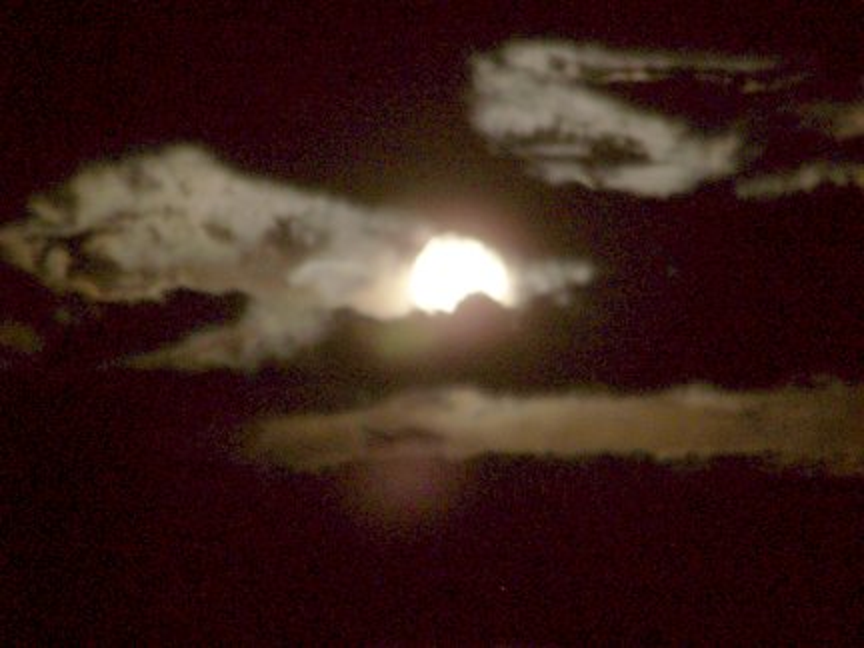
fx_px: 9485
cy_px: 324
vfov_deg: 3.9
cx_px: 432
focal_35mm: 380
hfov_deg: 5.2
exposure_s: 1/2
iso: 80
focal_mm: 63
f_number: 3.7
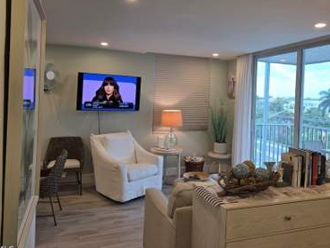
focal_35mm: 30
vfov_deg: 46.4
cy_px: 95
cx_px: 190
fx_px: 286
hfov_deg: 59.7
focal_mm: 5.4
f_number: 1.8
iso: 40
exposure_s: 1/120
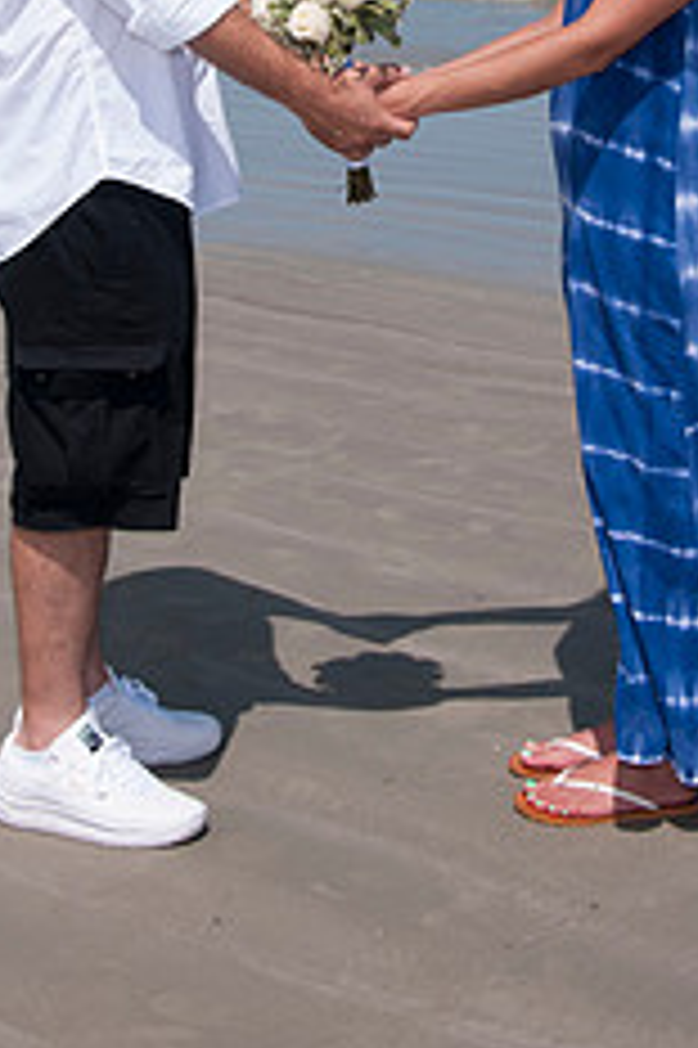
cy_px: 54
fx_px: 2359
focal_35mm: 81
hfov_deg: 16.8
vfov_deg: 24.2
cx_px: 408
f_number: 11
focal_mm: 28
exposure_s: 1/250
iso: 100
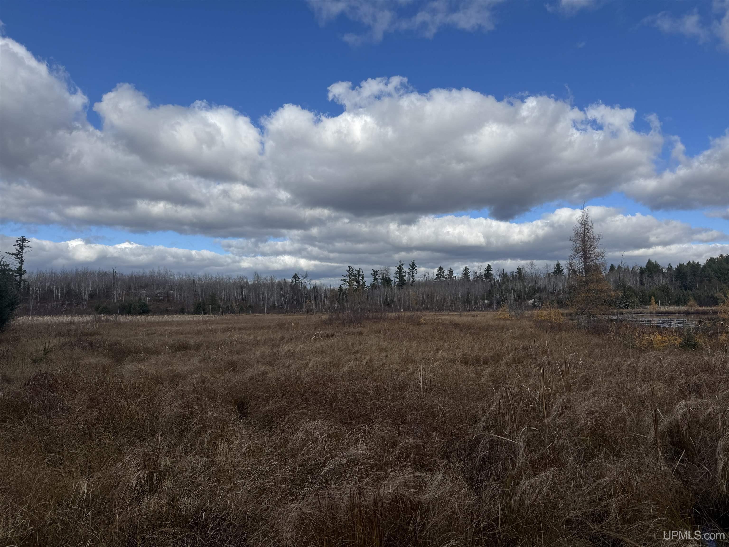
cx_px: 364
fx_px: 505
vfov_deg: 56.8
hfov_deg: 71.6
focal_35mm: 24
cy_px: 274
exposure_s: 1/6410
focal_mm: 6.76
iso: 80
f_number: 1.78
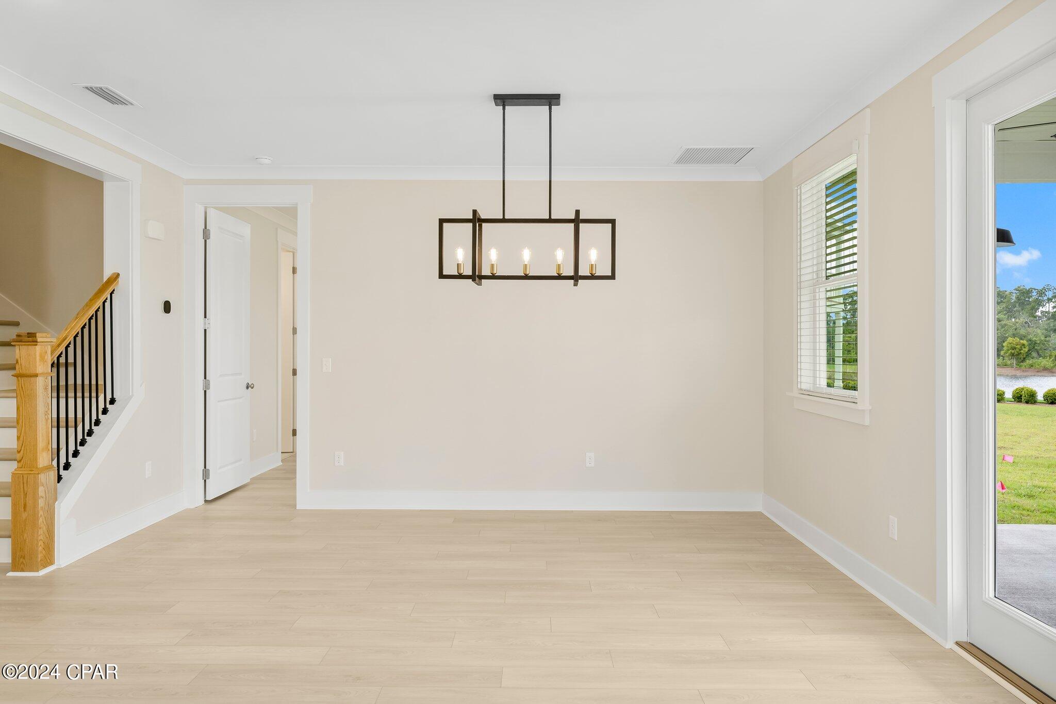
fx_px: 704
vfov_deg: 53.1
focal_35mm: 24
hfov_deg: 73.7
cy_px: 352
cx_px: 528
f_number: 8
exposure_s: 1/30
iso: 400
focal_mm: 24
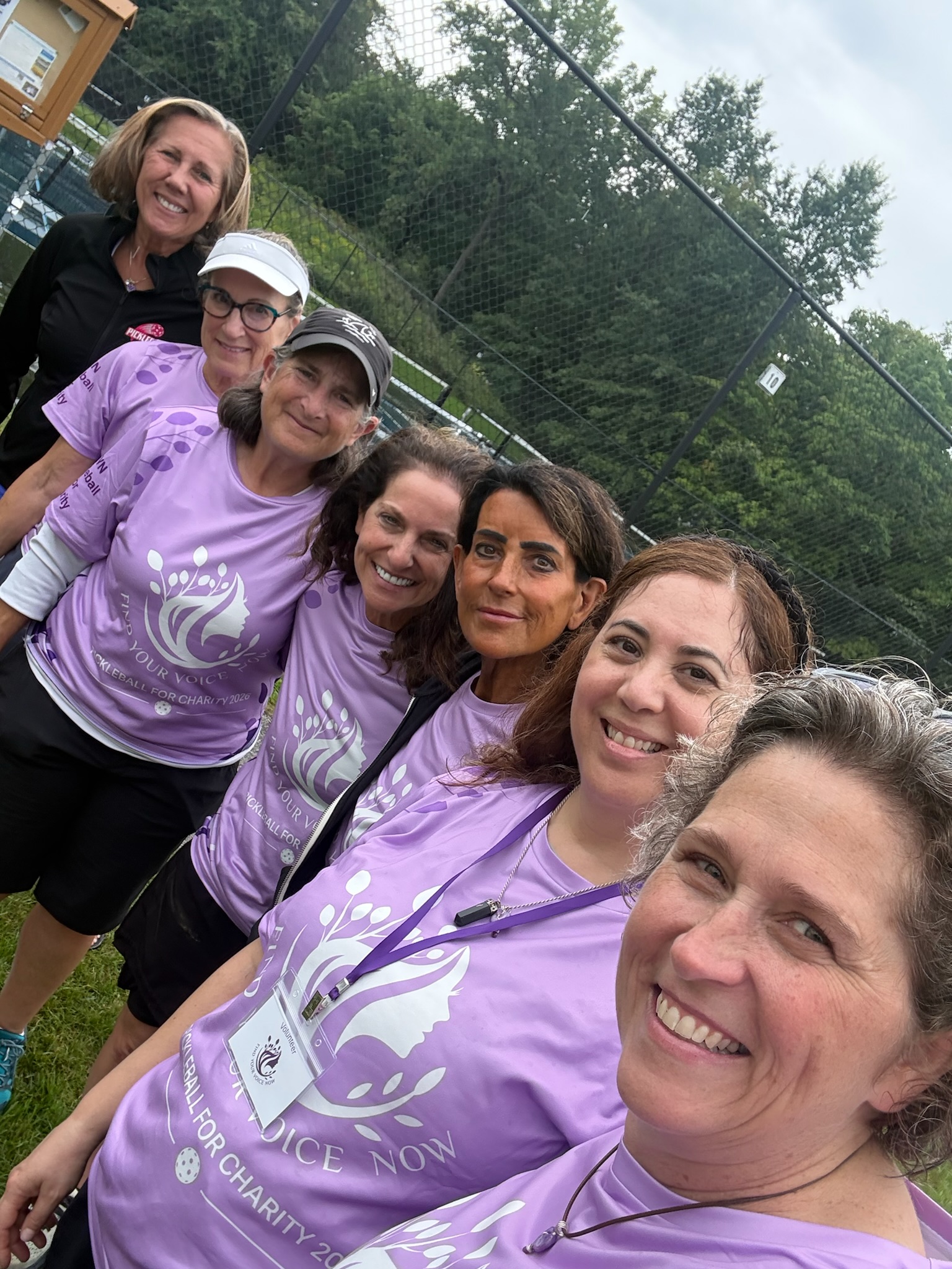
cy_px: 634
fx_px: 1100
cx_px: 476
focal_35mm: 30
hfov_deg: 46.8
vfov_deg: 60.0
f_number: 1.9
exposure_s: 1/636
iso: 40
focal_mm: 2.69
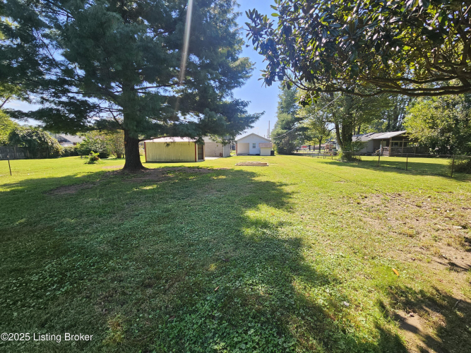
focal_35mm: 13
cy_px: 176
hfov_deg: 106.2
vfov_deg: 89.9
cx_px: 236
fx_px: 177
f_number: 2.2
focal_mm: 2.2
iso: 50
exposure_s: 1/619
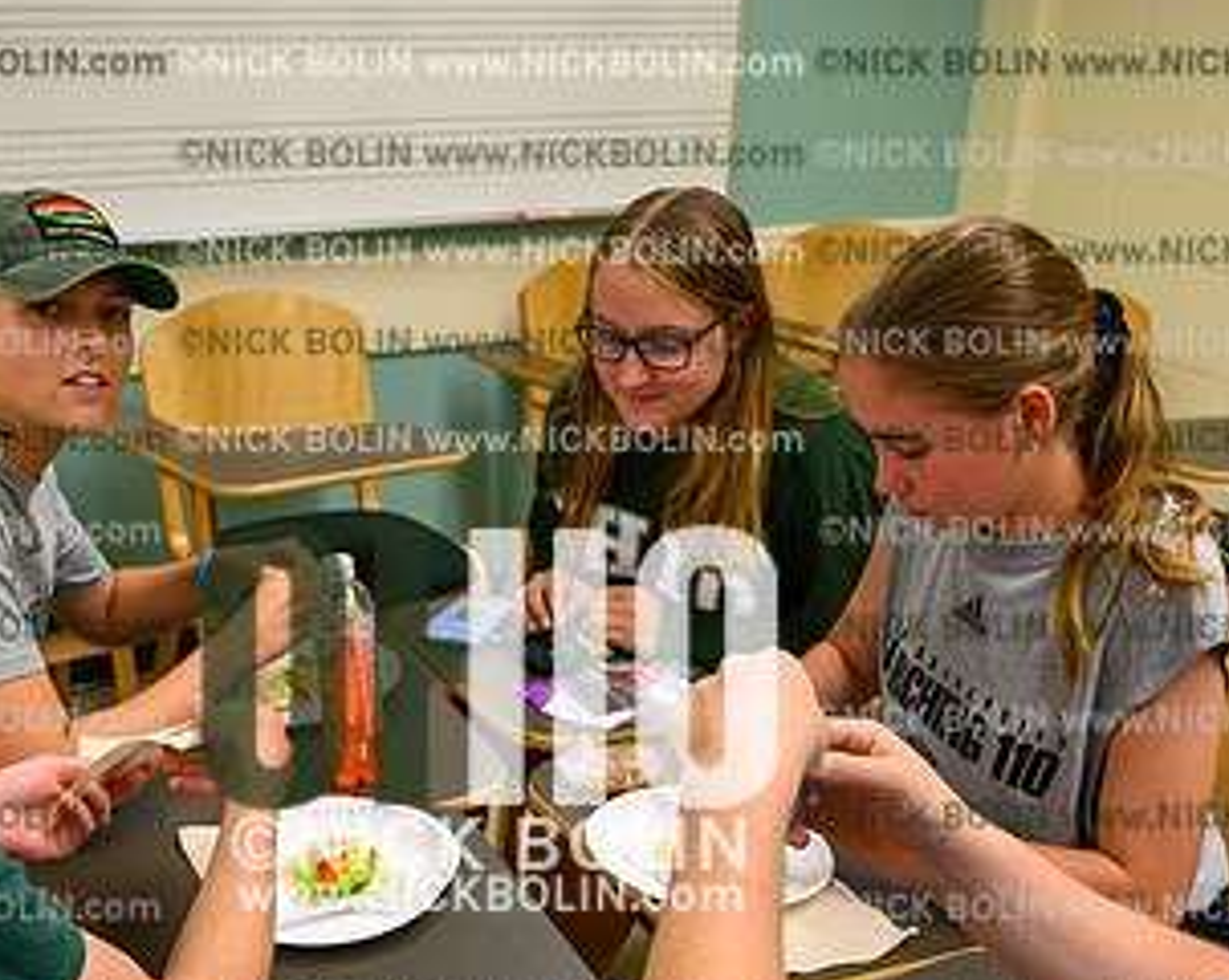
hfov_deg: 40.2
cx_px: 488
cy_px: 720
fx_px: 1672
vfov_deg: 32.2
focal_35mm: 46
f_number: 4.5
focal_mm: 25.5
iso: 1600
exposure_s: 1/250
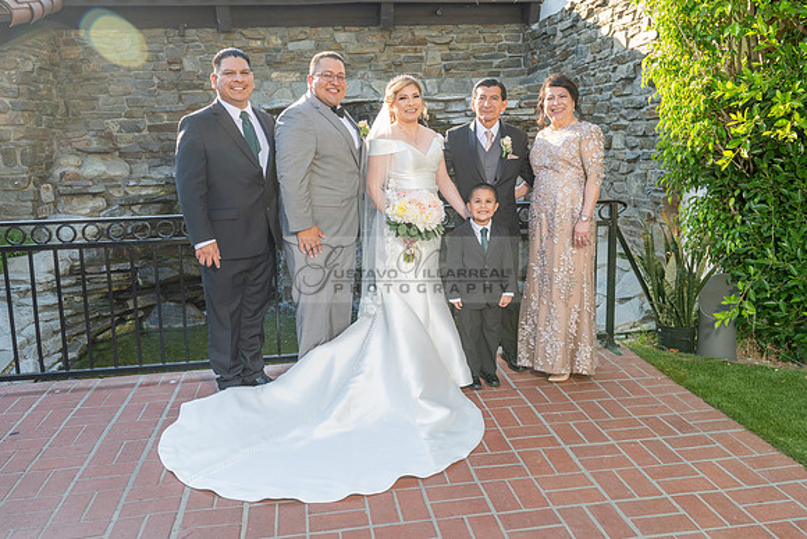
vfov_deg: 44.6
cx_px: 410
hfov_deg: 63.2
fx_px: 656
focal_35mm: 29
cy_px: 248
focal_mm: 24
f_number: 4
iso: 100
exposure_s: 1/250
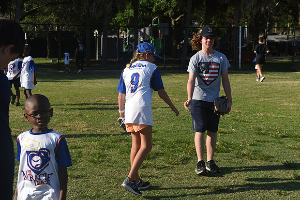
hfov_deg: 32.4
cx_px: 150
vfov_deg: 21.9
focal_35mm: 62
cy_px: 100
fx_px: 517
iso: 125
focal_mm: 62
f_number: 8
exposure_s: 1/320
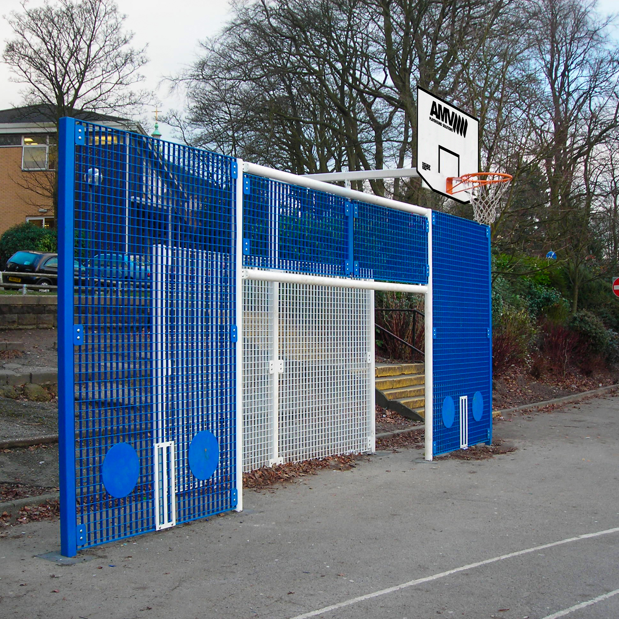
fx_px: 910
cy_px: 310
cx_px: 322
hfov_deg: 37.5
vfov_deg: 37.6
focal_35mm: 45
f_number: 3.2
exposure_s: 1/38
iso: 50
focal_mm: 6.3
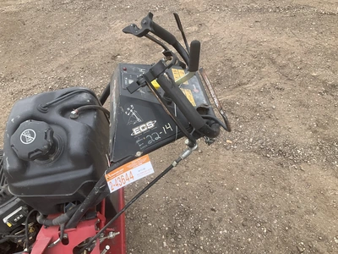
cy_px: 127
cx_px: 169
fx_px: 283
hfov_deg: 61.7
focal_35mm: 29
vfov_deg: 48.2
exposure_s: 1/509
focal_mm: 3
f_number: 1.8
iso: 25
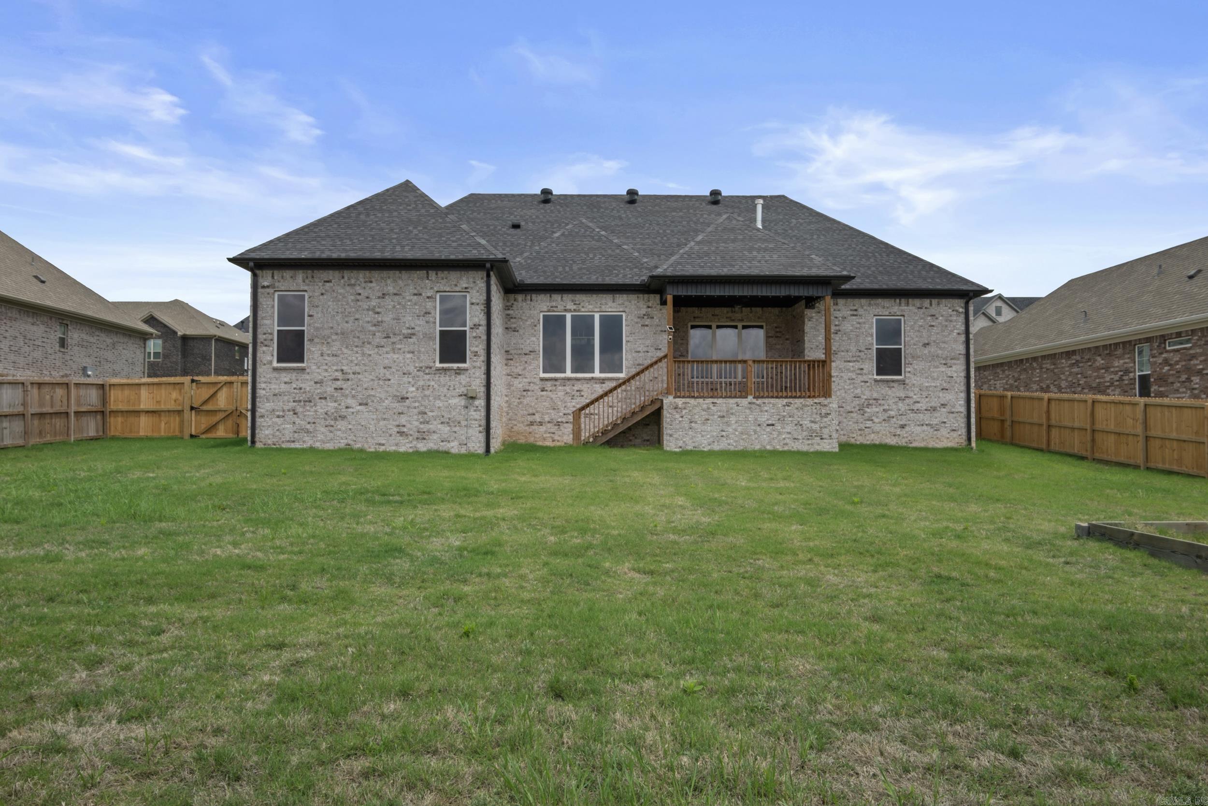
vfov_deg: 49.6
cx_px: 604
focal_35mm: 26
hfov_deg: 69.4
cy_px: 403
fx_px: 872
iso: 400
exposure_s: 1/100
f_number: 10
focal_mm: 17.4
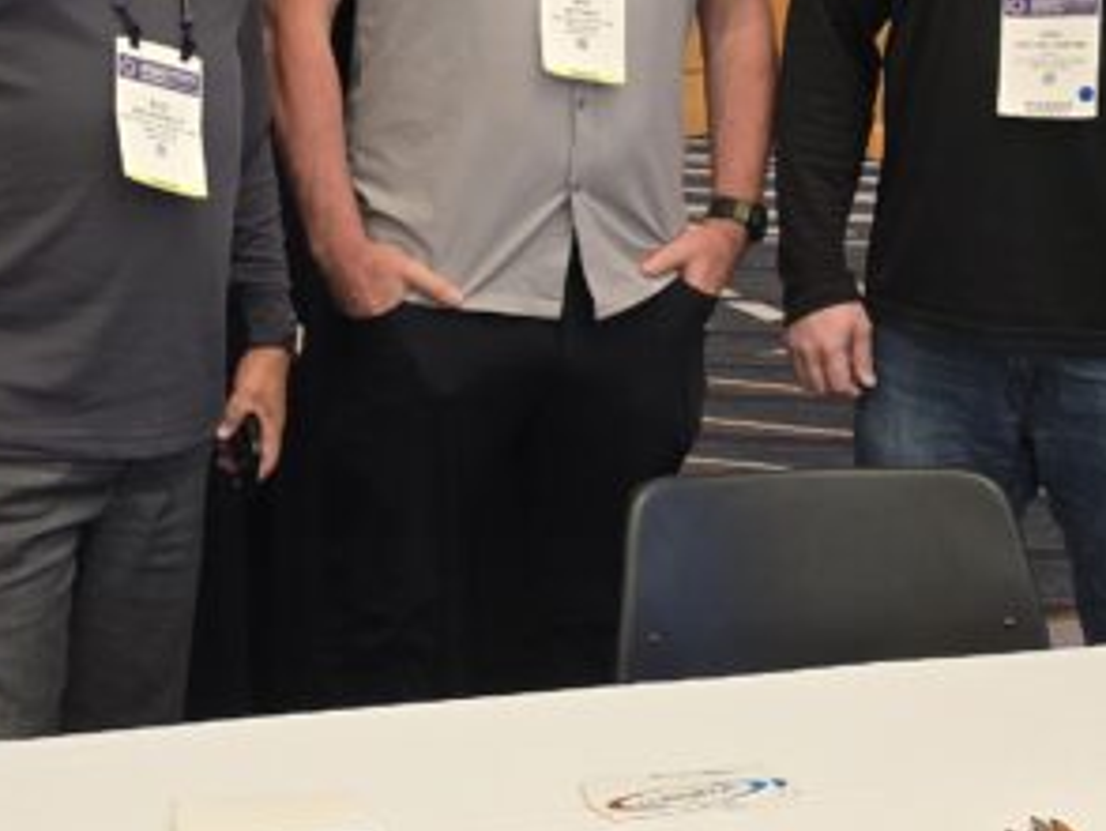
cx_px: 433
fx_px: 2558
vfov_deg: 18.3
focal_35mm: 80
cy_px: 177
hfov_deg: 24.3
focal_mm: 6.3
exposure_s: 1/120
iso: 500
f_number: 1.7
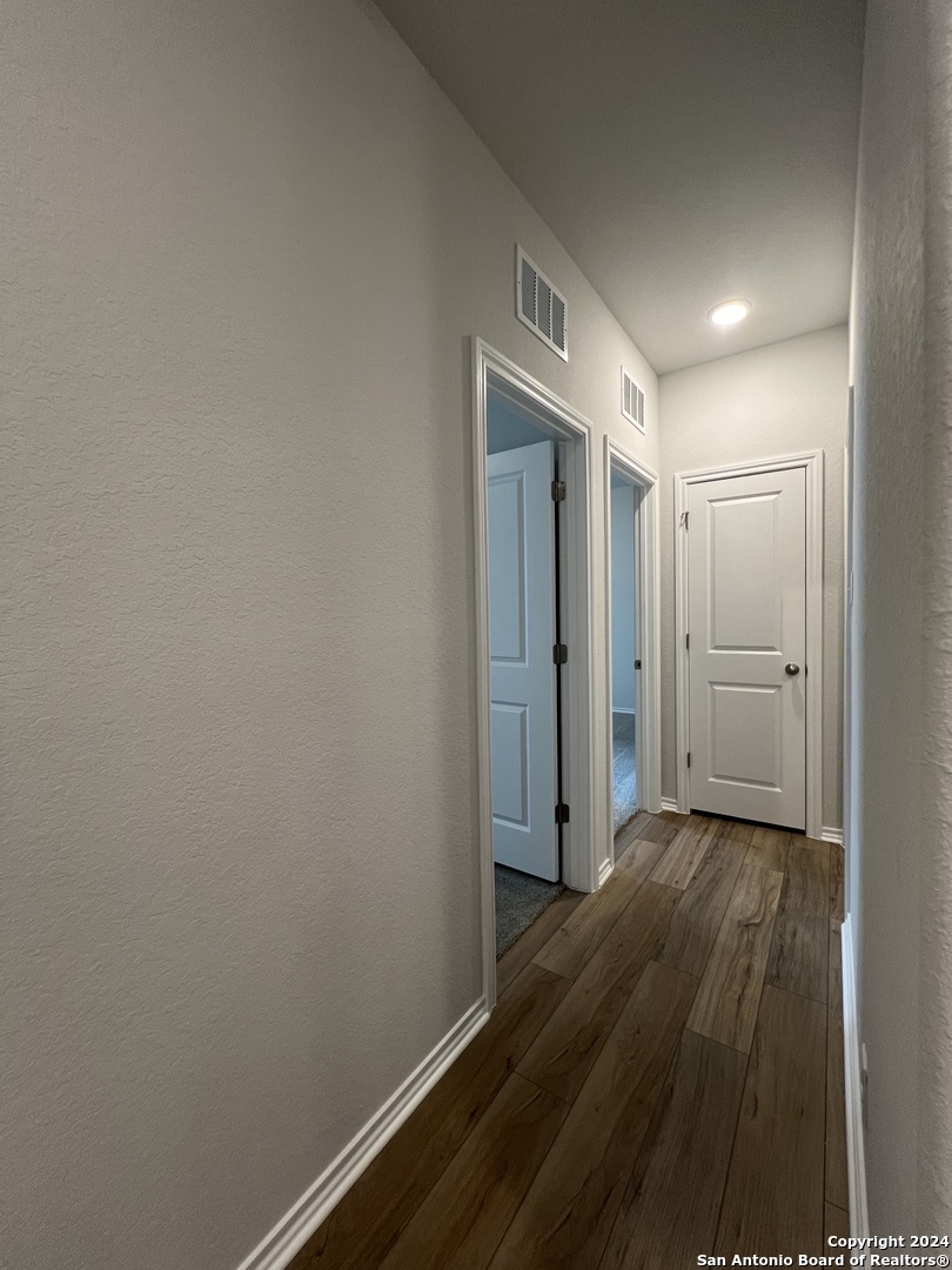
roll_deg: +0.5
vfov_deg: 106.2
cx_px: 476
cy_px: 635
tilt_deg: -1.7
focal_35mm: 13
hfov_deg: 89.9
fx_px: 477
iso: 160
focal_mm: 1.57
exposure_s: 1/60
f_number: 1.8
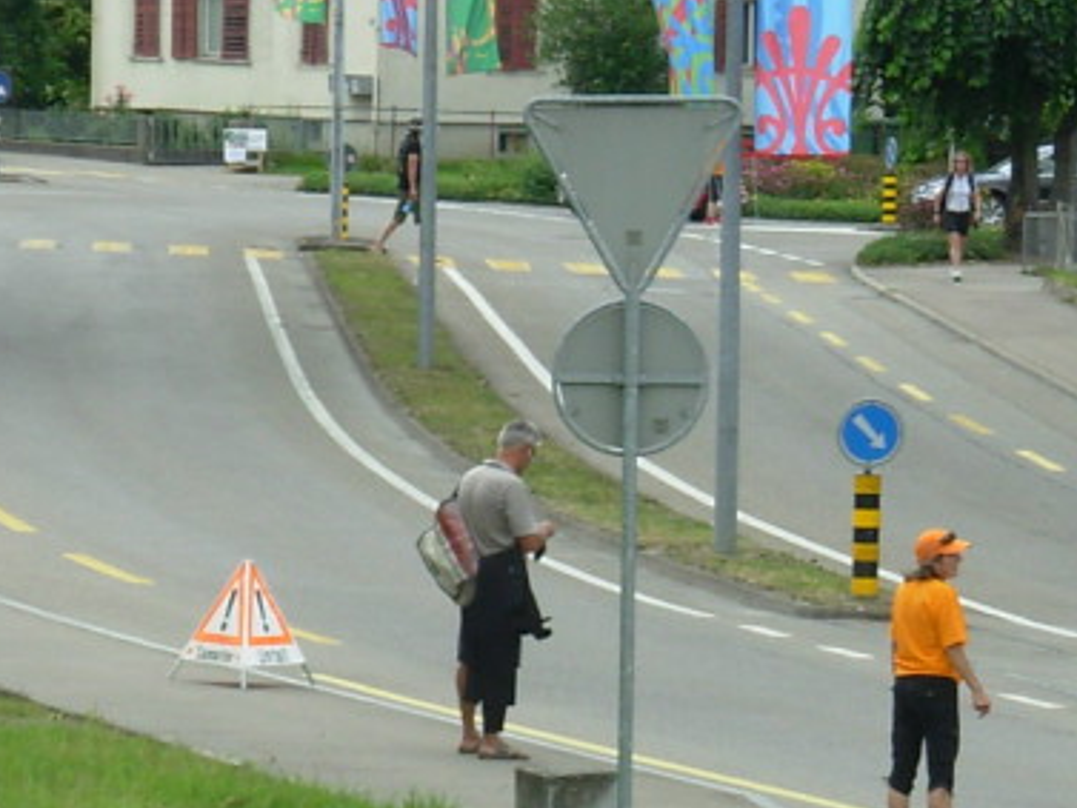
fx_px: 10302
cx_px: 440
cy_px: 1085
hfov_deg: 6.0
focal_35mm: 331
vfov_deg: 4.5
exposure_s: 1/406
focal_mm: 20.2
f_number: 4.3
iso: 50
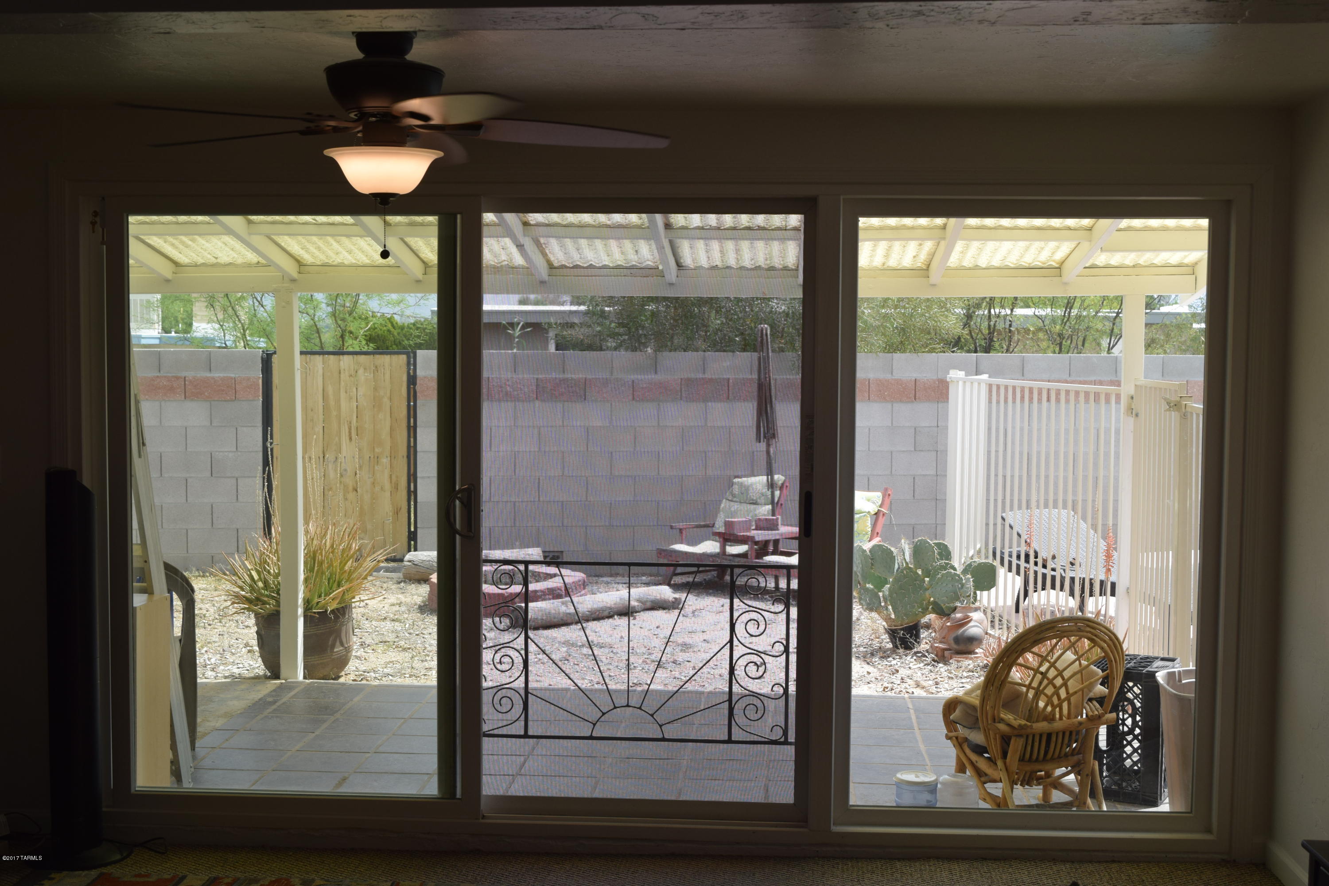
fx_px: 1661
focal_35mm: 45
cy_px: 443
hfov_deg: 43.6
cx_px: 664
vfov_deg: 29.9
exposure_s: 1/250
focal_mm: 30
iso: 280
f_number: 8
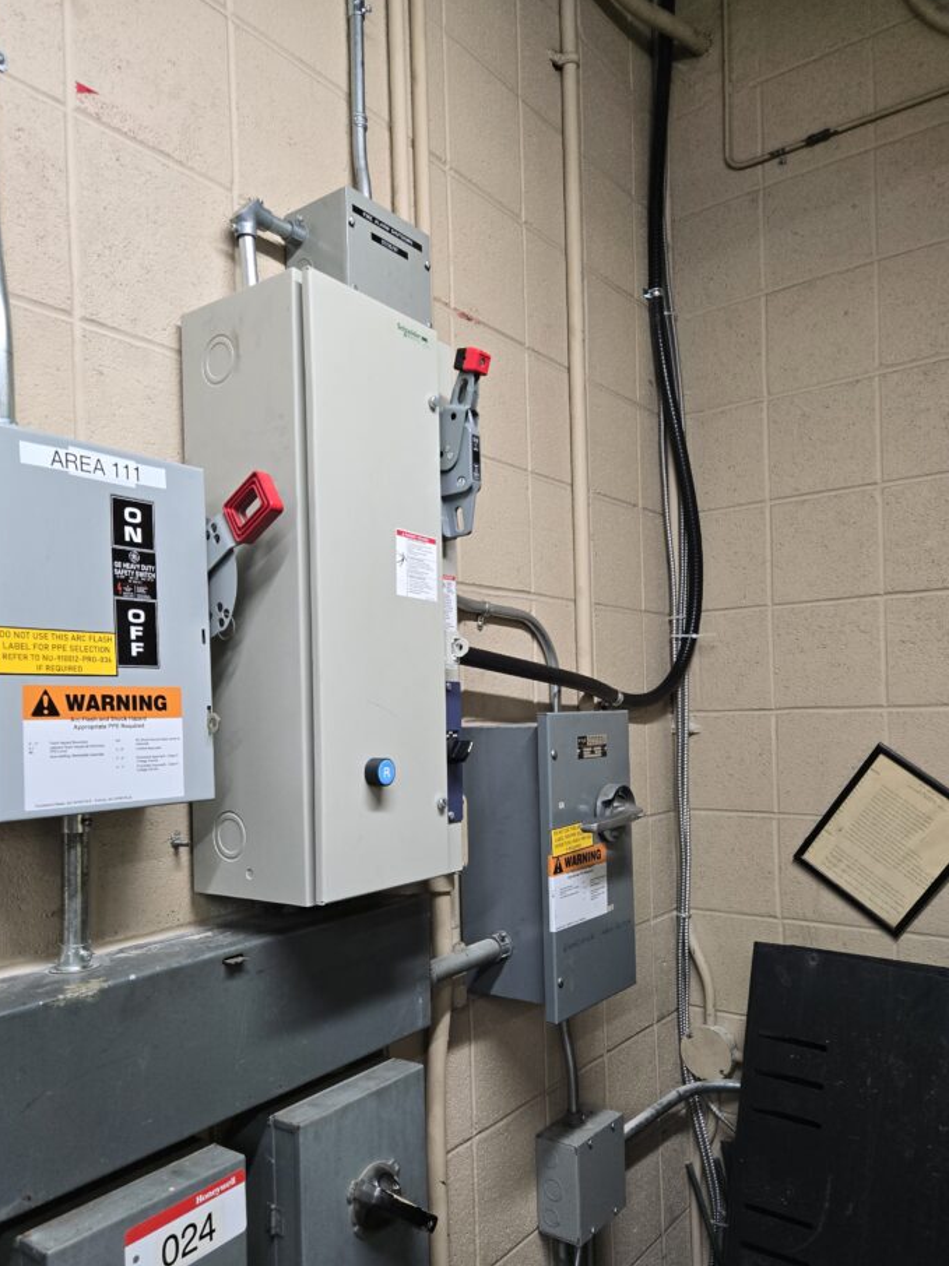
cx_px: 435
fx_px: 951
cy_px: 708
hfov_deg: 53.0
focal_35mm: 26
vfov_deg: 67.1
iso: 160
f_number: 1.8
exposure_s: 1/120
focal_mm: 5.4
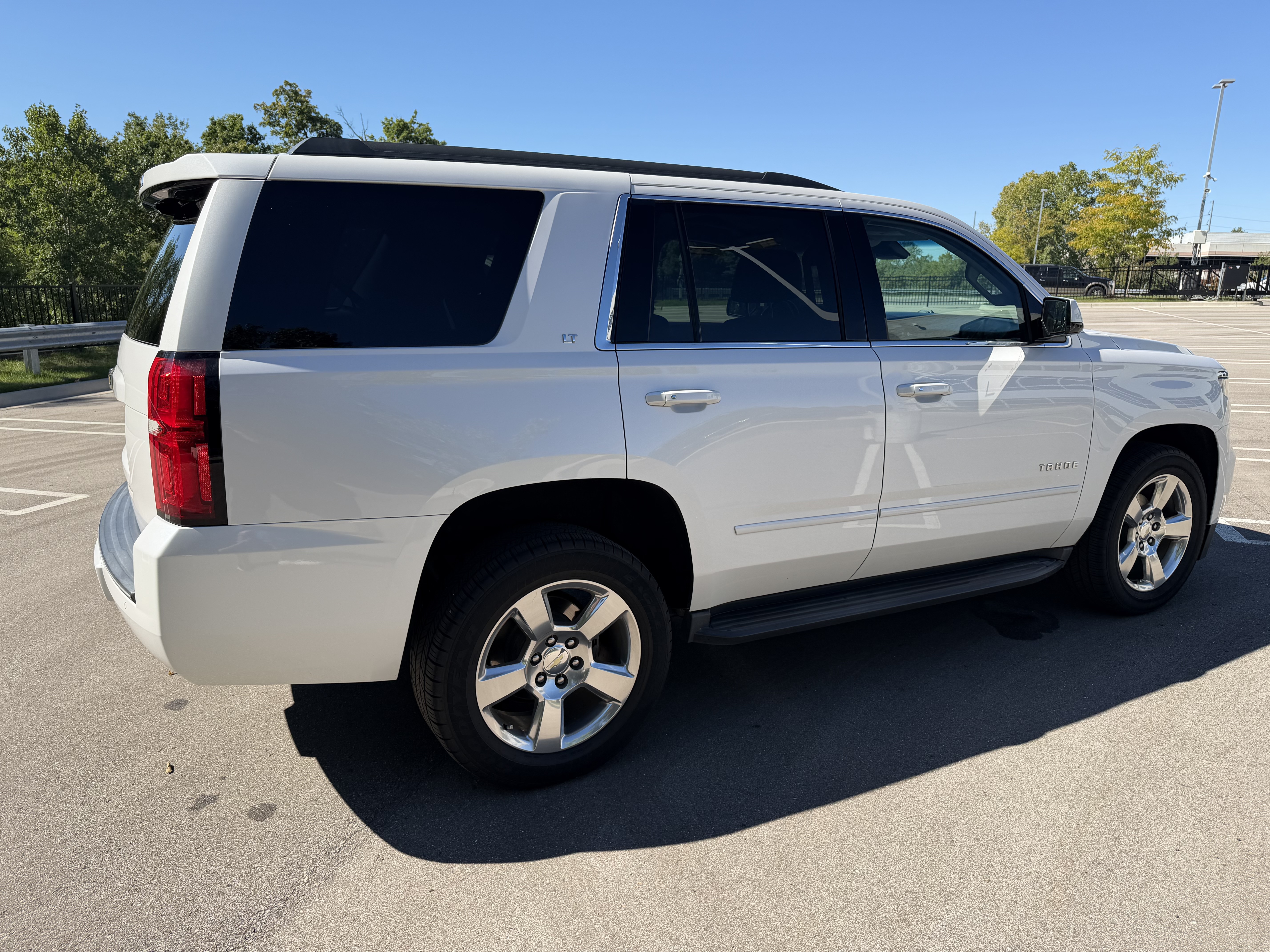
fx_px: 881
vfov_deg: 56.8
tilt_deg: -13.1
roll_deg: -2.0
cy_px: 476
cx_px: 635
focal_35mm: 24
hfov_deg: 71.6
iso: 80
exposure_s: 1/2703
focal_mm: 6.76
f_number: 1.78
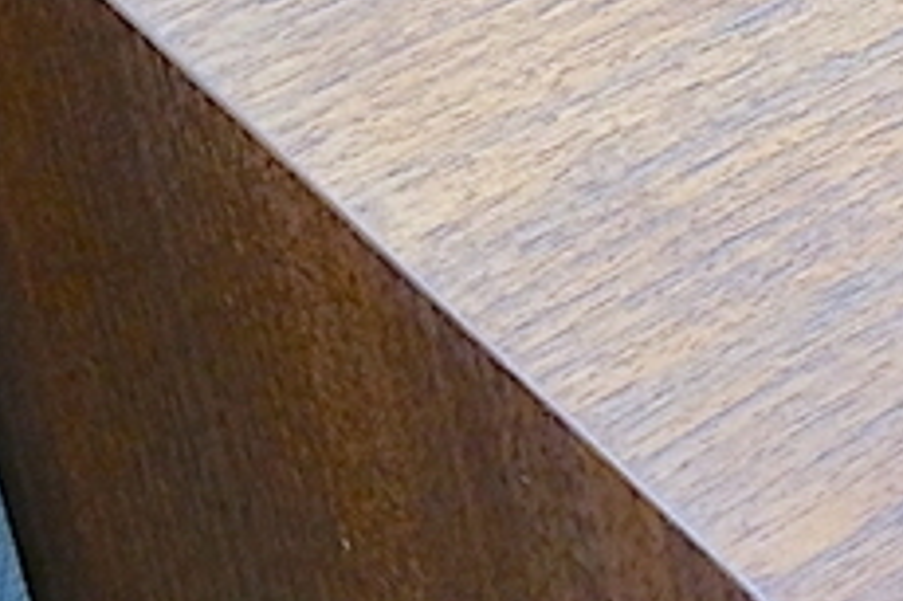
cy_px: -51
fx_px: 4787
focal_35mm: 191
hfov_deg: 10.2
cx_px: 1578
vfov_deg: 7.1
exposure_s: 1/8
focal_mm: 7.8
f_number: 3.9
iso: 200
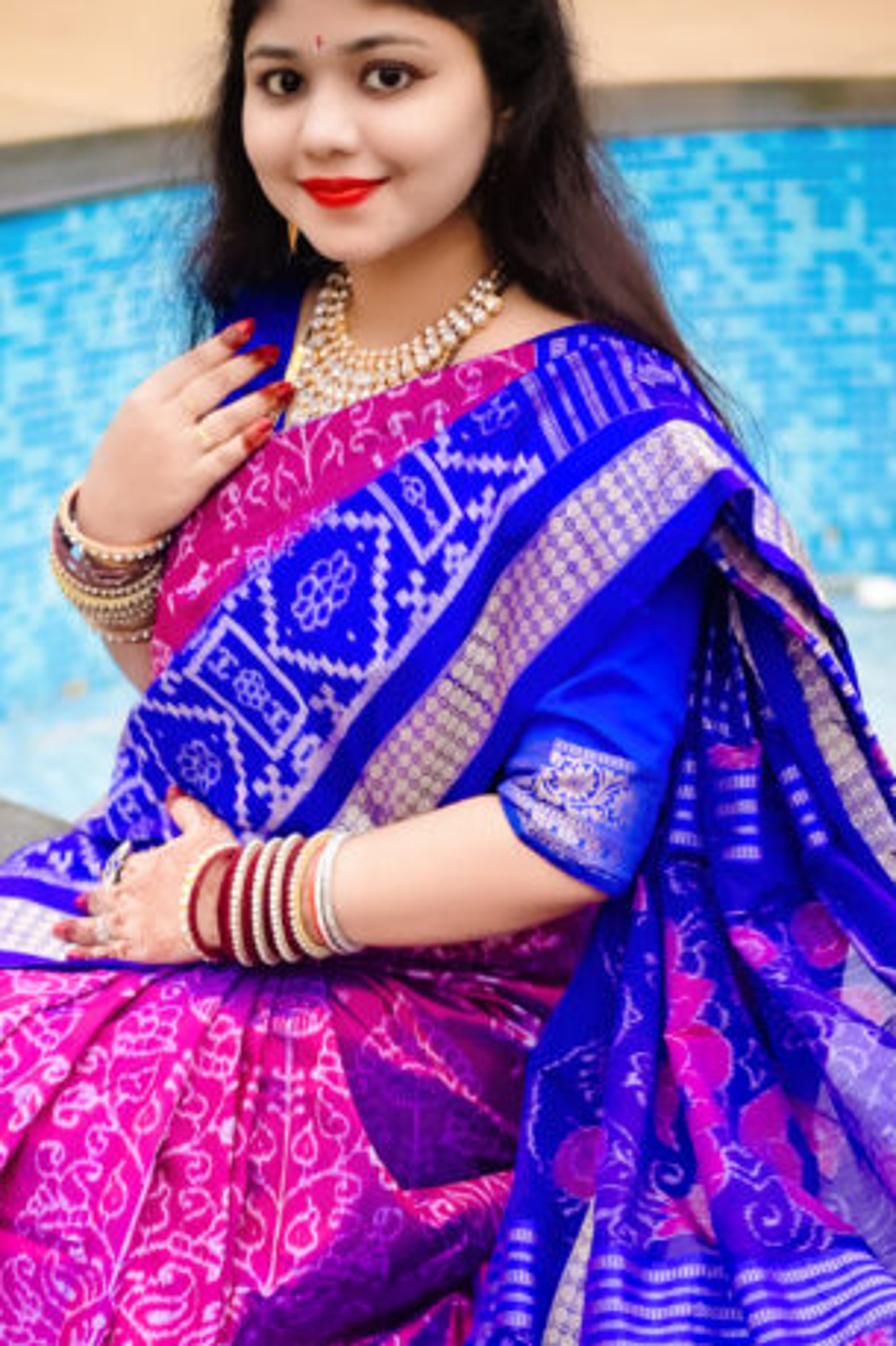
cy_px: 1170
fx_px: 4408
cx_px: 355
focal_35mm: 118
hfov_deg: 11.6
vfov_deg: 17.1
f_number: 2
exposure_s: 1/125
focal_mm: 40
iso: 1000
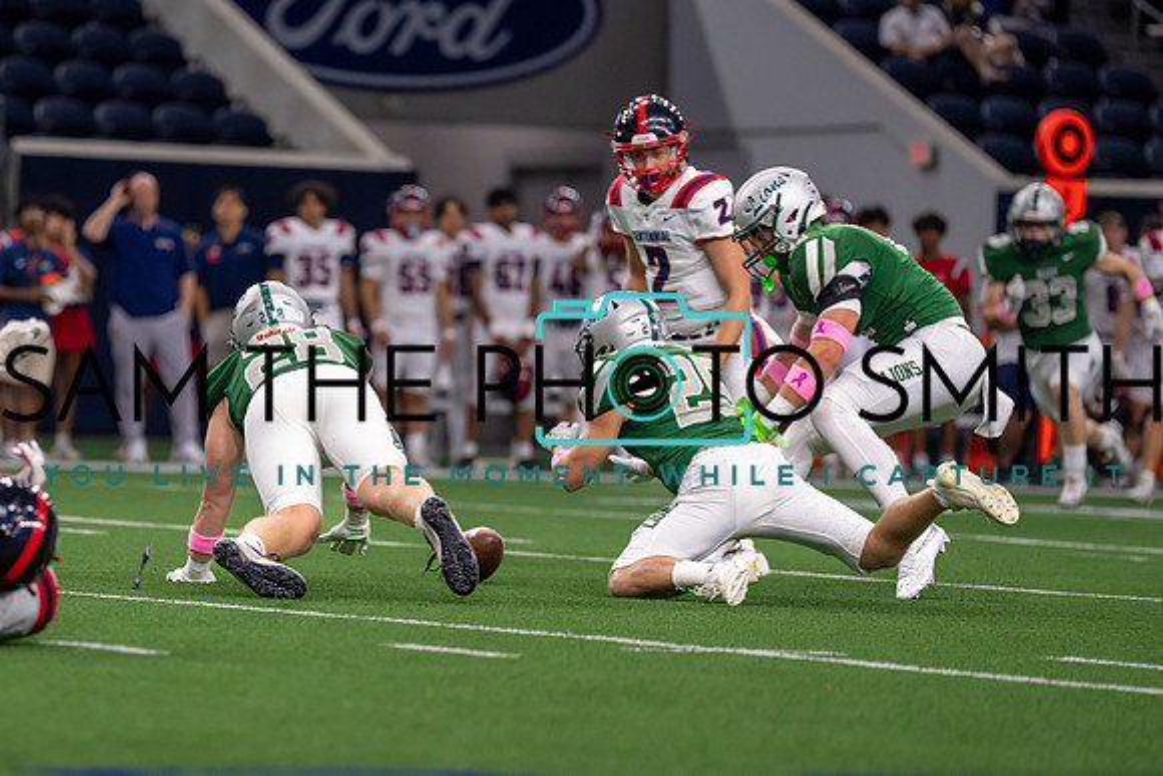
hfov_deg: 6.9
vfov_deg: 4.6
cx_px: 358
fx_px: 9575
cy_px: 388
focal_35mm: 296
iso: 2000
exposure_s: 1/1000
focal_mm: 200
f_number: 2.8
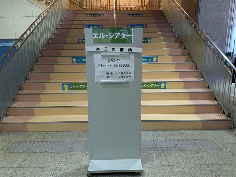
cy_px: 88
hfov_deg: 71.6
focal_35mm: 24
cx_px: 118
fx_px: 164
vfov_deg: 56.8
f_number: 1.7
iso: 63
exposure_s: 1/60
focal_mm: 4.53
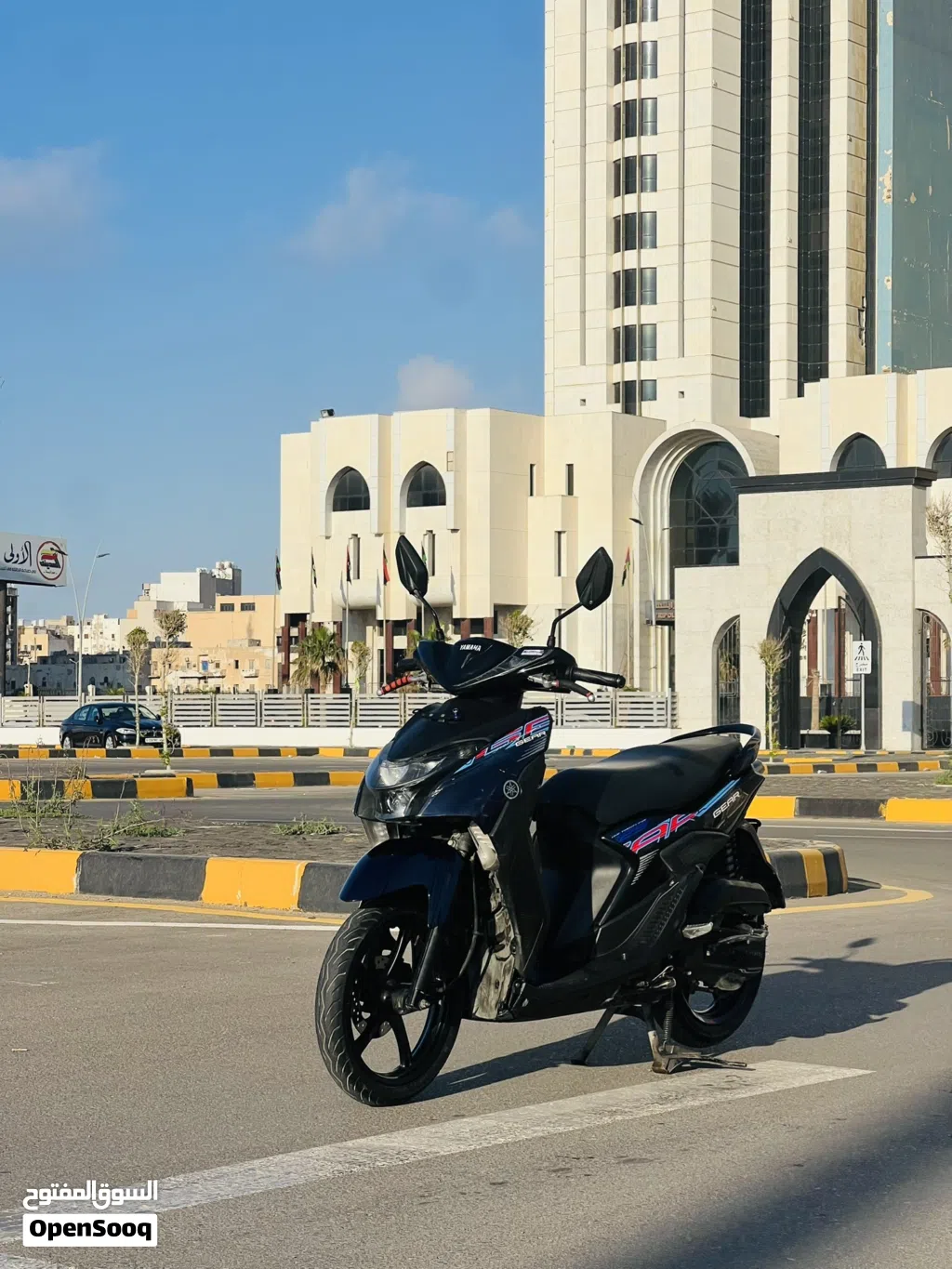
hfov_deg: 19.1
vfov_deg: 25.3
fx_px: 2823
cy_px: 634
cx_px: 476
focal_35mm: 77
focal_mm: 9
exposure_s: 1/1449
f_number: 2.8
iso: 32
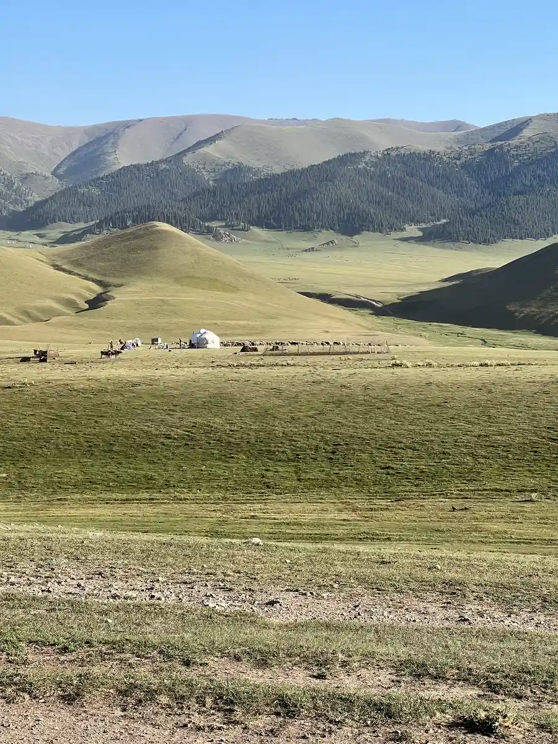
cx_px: 279
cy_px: 372
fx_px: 1655
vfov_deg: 25.3
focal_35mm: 77
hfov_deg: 19.1
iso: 32
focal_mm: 9
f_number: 2.8
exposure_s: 1/497
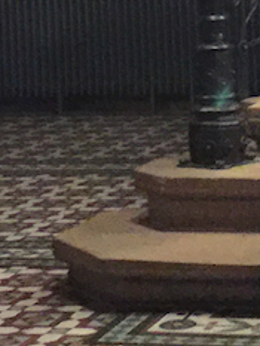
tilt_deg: +3.1
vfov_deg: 12.0
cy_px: -141
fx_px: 1591
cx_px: 223
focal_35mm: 159
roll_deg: +2.6
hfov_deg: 9.3
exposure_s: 1/4
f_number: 2.2
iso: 200
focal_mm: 4.15
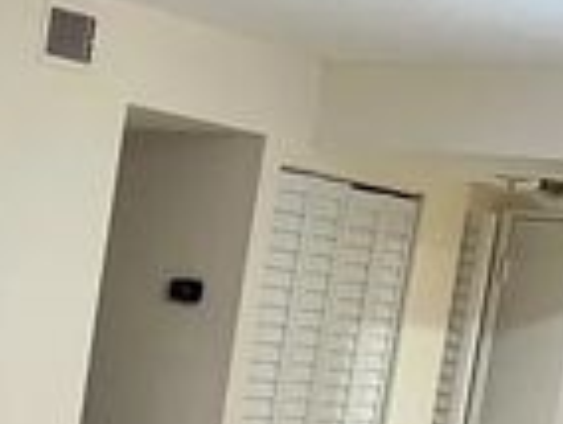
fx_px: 1906
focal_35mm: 117
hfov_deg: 15.4
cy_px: 487
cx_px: -297
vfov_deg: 12.4
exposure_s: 1/60
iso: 250
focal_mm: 5.7
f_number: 1.5
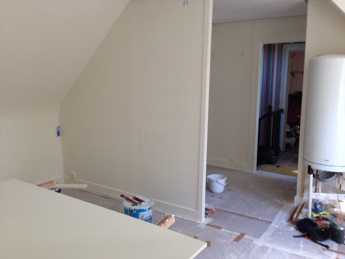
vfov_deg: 42.9
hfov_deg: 55.4
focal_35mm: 33
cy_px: 130
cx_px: 172
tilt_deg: -9.1
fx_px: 329
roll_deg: +0.6
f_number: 2.4
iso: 50
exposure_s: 1/40
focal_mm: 4.12
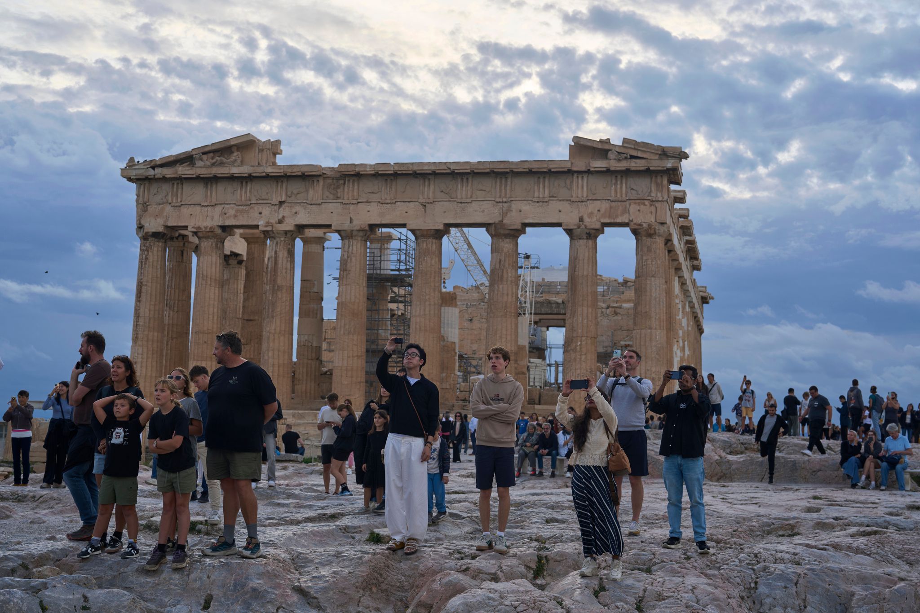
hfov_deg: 39.6
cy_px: 306
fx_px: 1278
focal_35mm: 50
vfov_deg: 27.0
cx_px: 460
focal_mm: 50
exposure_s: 1/160
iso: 100
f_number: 4.5
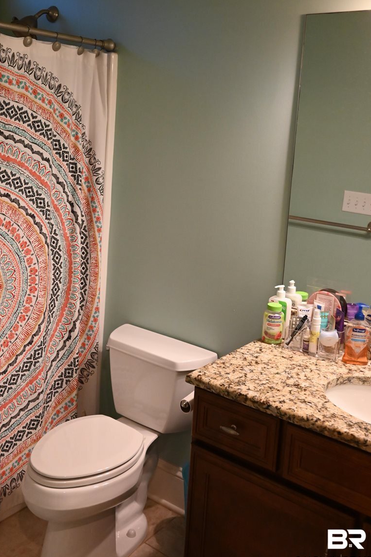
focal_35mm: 39
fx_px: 602
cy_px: 209
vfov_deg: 49.1
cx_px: 159
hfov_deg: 34.2
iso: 3200
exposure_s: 1/125
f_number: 4.5
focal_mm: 29
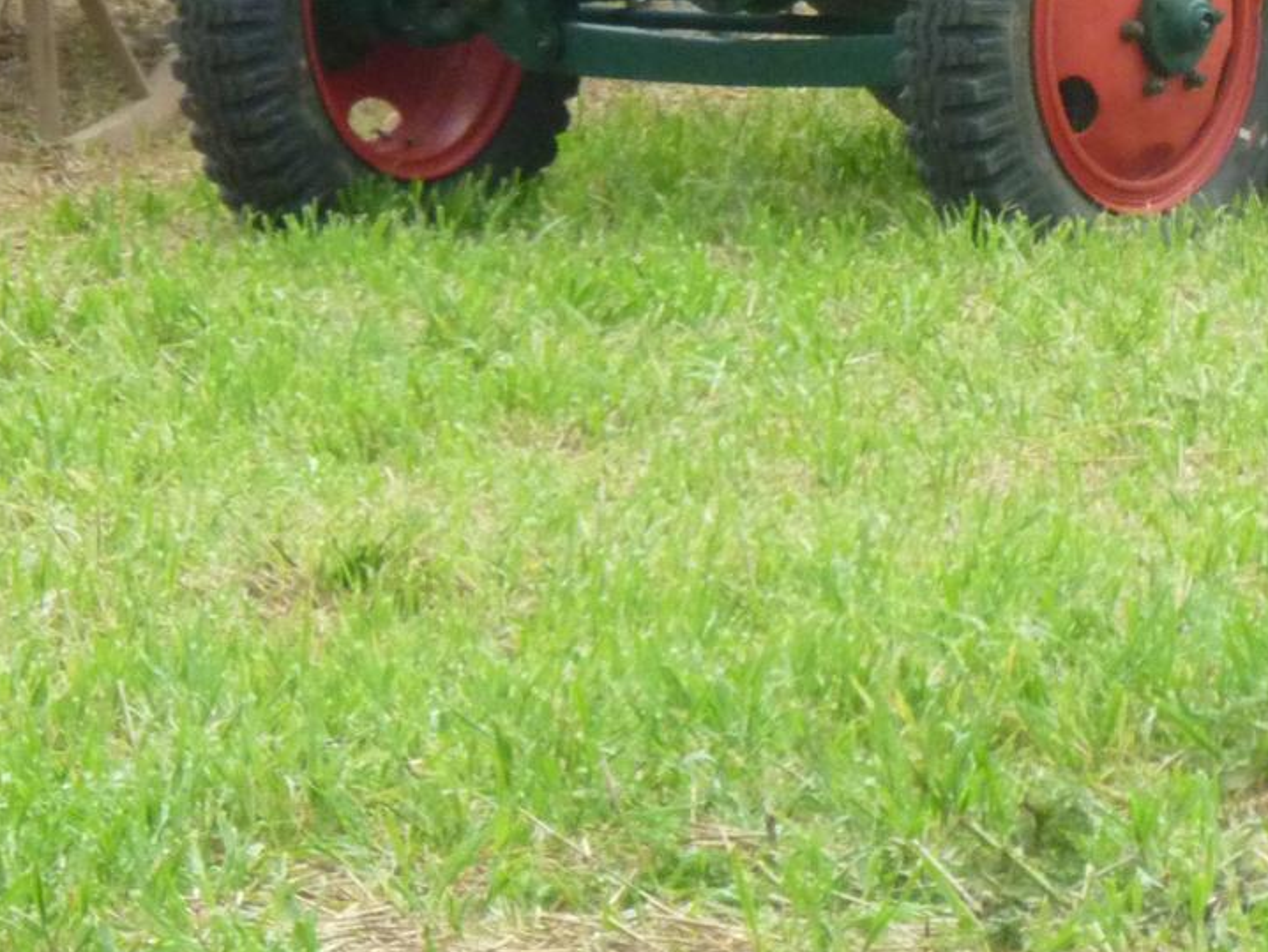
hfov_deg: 3.6
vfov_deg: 2.7
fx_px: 20410
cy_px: -261
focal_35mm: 557
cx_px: 1157
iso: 400
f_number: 5.9
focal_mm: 36
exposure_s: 1/125
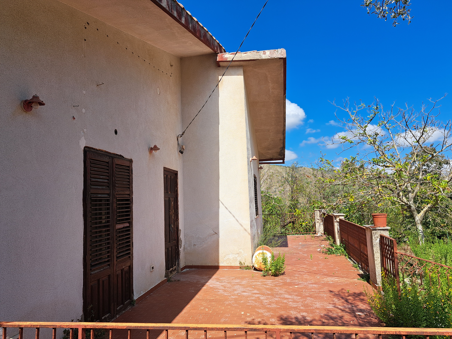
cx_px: 226
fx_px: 313
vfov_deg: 56.8
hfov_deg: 71.6
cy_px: 170
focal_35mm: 24
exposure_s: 1/1302
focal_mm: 5.23
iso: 50
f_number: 1.8
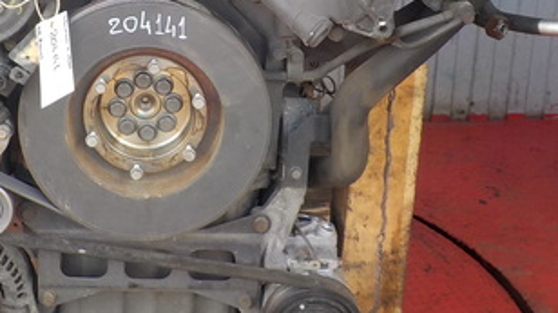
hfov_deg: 30.7
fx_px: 1006
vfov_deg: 17.1
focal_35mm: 68
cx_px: 172
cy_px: -31
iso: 125
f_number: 3.3
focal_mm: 4.1
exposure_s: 1/60
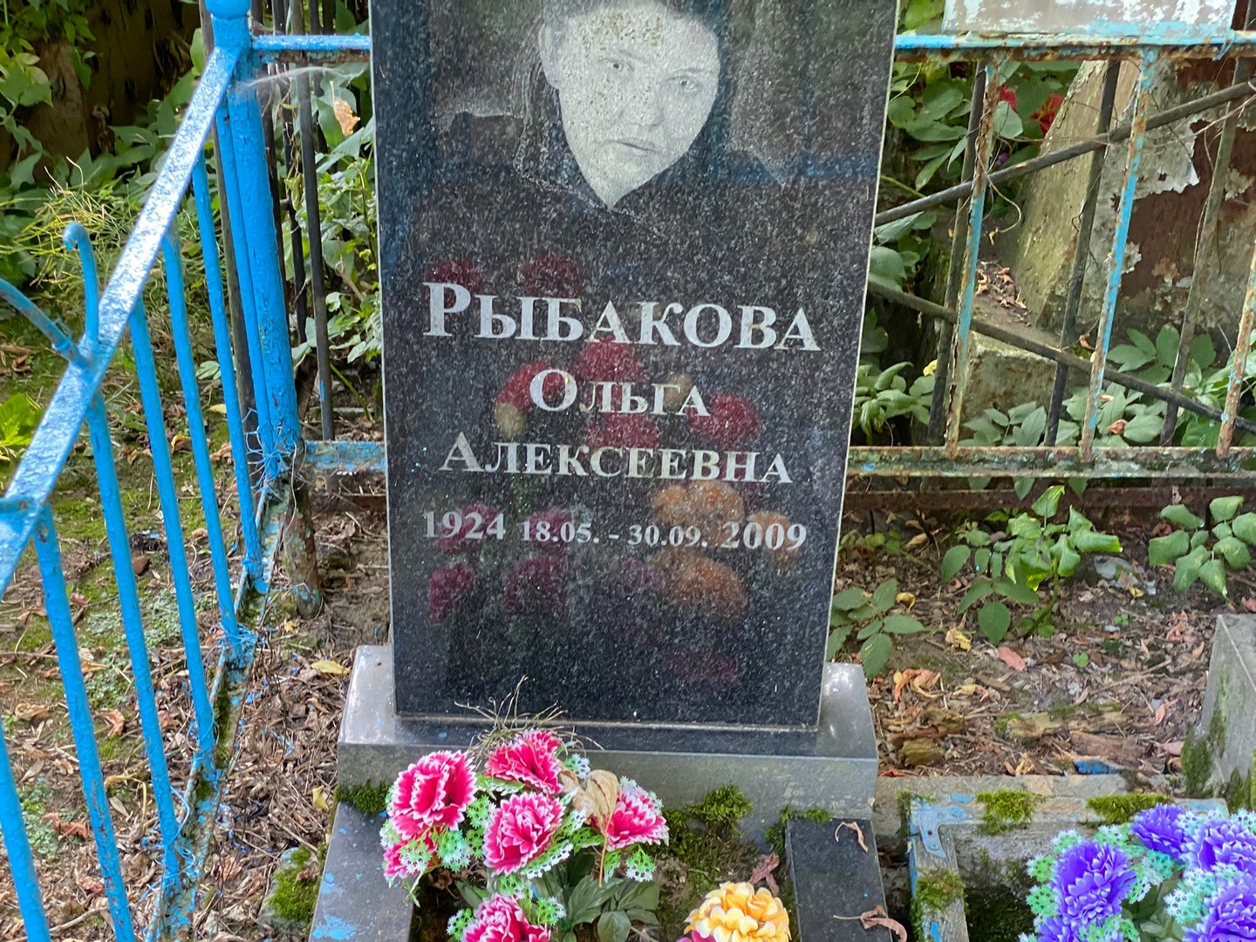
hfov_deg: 36.8
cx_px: 628
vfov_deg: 28.0
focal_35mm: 52
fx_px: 1887
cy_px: 471
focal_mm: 6
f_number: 2
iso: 160
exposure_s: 1/63
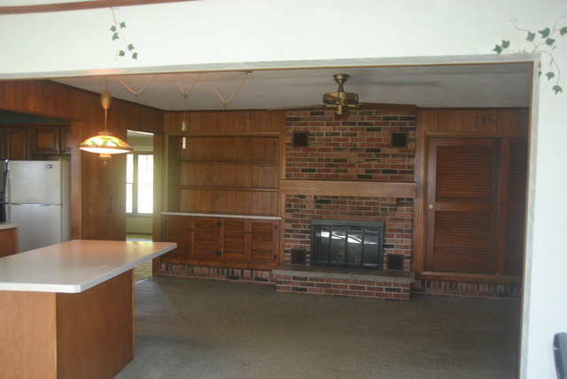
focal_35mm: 33
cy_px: 190
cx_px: 284
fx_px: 520
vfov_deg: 40.0
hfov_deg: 57.2
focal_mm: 22
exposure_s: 1/60
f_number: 3.8
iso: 900
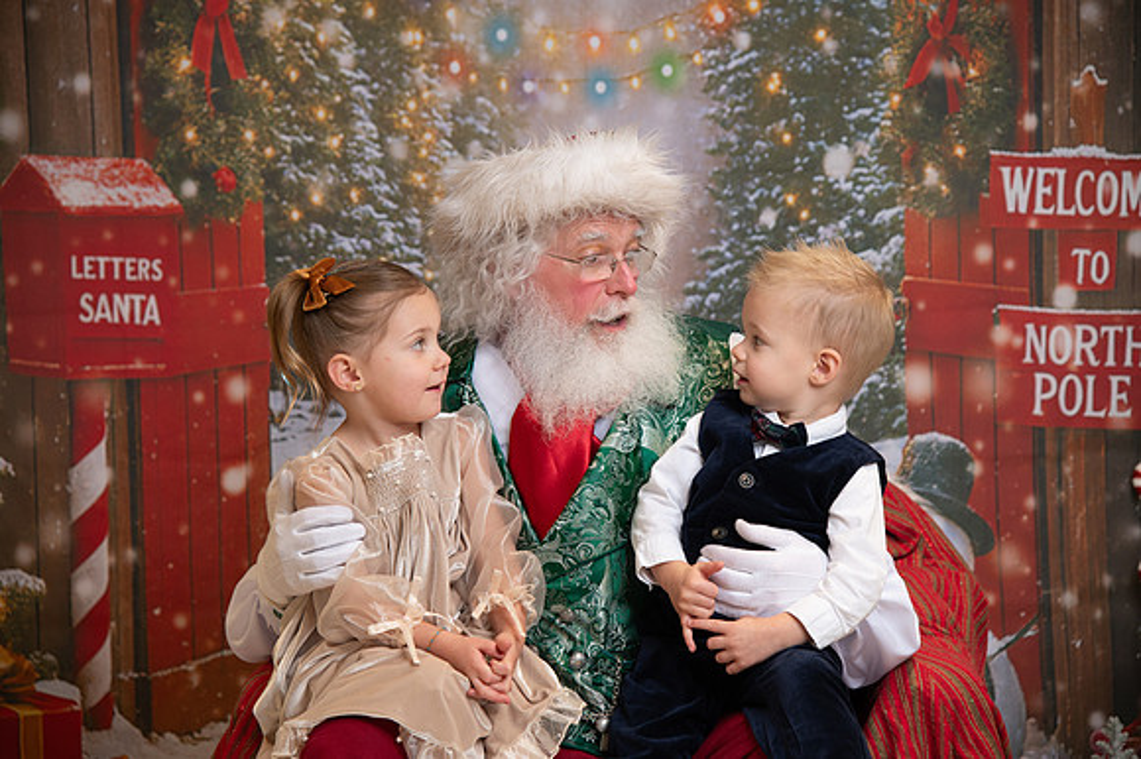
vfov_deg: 16.1
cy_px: 380
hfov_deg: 23.9
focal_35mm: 85
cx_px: 570
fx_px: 2692
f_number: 4.5
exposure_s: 1/200
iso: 1250
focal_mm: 85
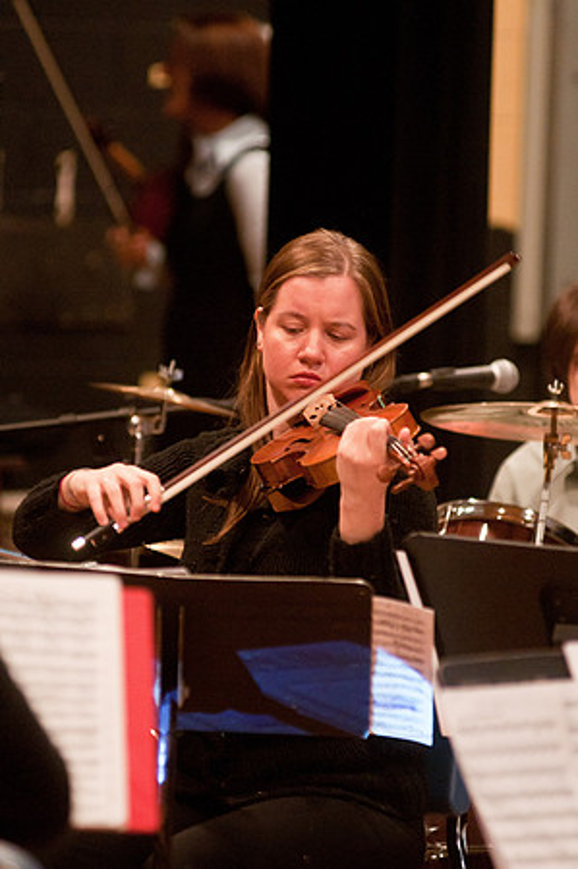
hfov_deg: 4.6
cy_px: 434
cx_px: 289
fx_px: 7241
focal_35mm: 300
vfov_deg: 6.9
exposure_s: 1/50
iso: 1600
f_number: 3.2
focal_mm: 200
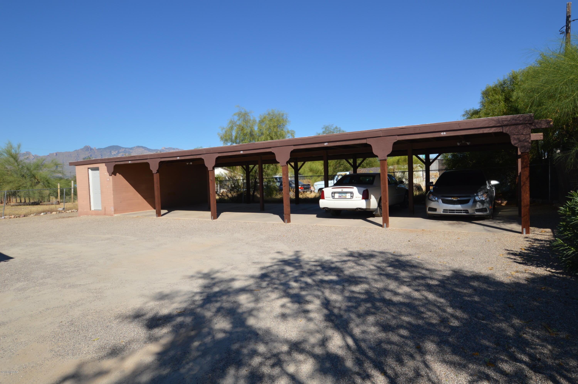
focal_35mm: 21
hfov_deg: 81.3
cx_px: 289
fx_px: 337
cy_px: 192
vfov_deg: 59.4
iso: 100
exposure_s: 1/200
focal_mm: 14
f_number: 10
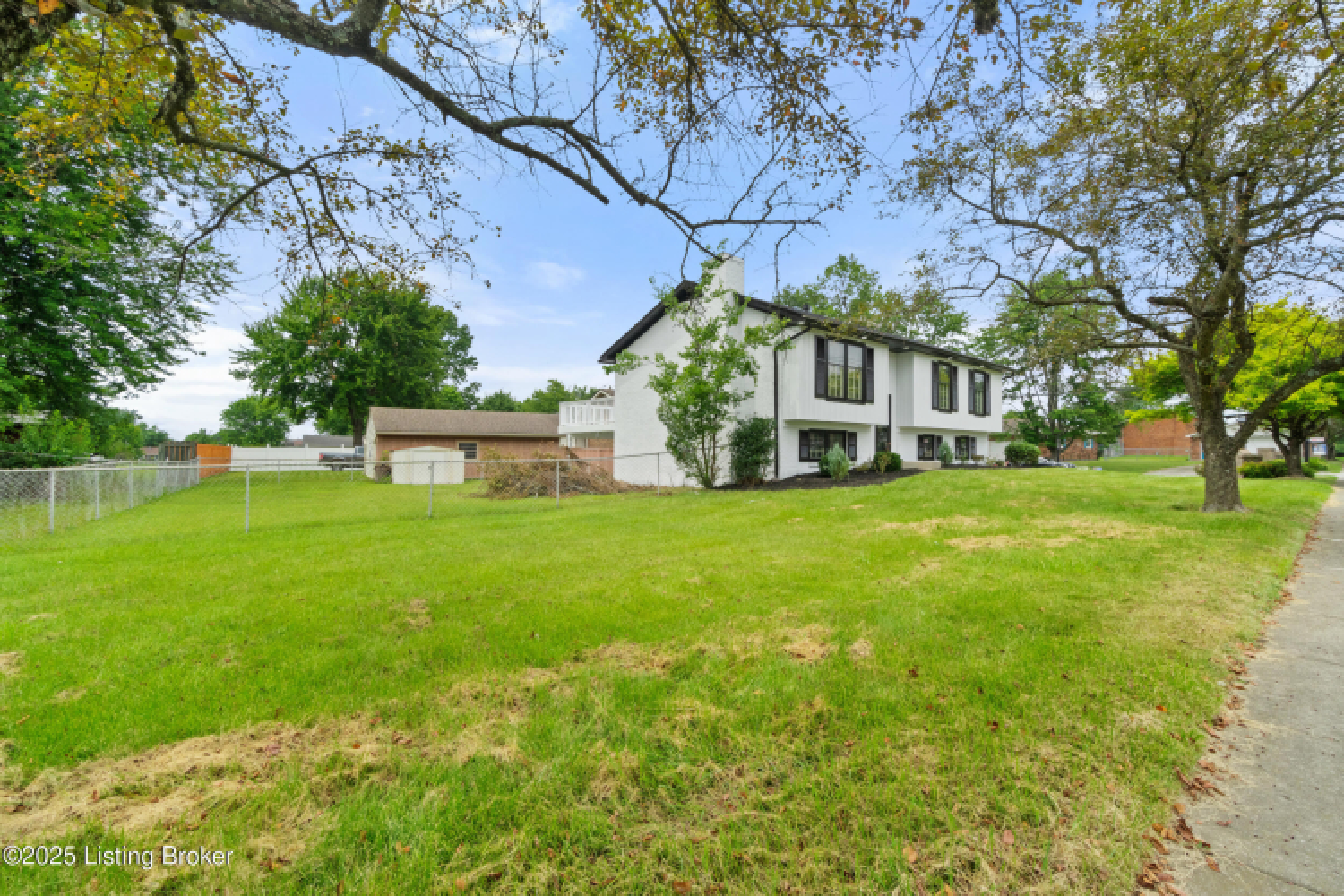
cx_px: 672
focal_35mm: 15
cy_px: 448
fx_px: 560
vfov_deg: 77.3
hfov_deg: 100.4
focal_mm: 10
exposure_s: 1/320
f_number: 10
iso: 400
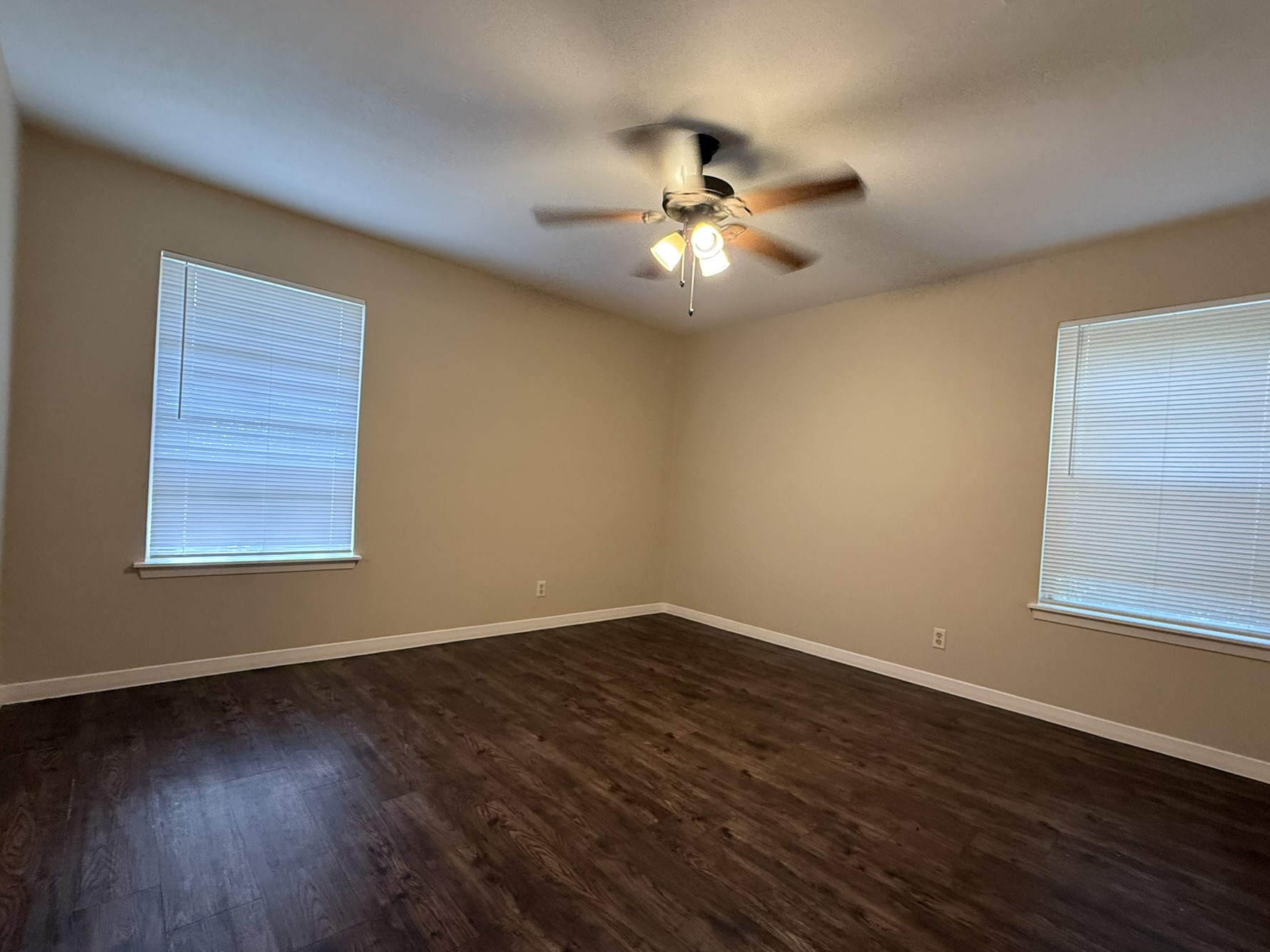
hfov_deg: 94.4
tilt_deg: -0.9
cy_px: 501
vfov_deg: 78.0
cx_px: 670
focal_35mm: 16
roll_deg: -2.9
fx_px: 587
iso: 320
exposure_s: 1/60
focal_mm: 2.22
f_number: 2.2
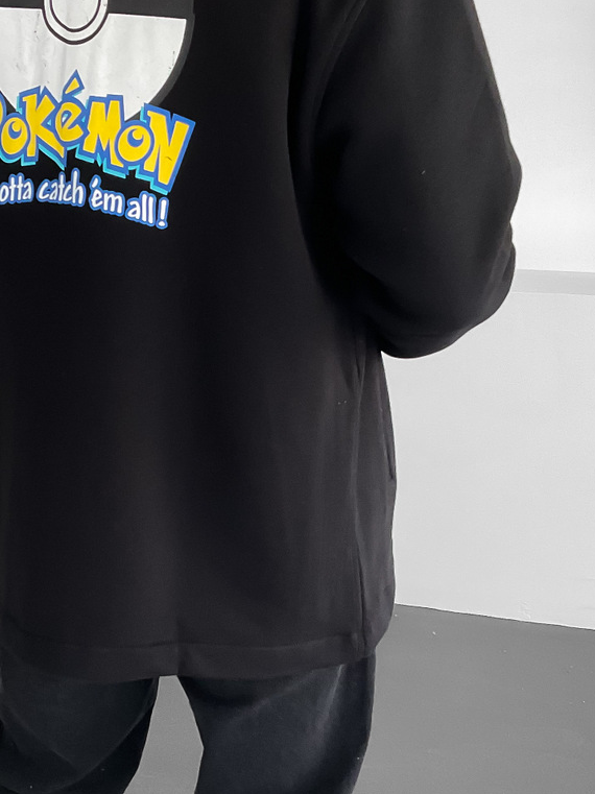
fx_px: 1399
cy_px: 456
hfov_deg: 23.9
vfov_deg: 31.6
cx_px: 184
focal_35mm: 61
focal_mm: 3
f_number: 1.8
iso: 50
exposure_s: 1/120
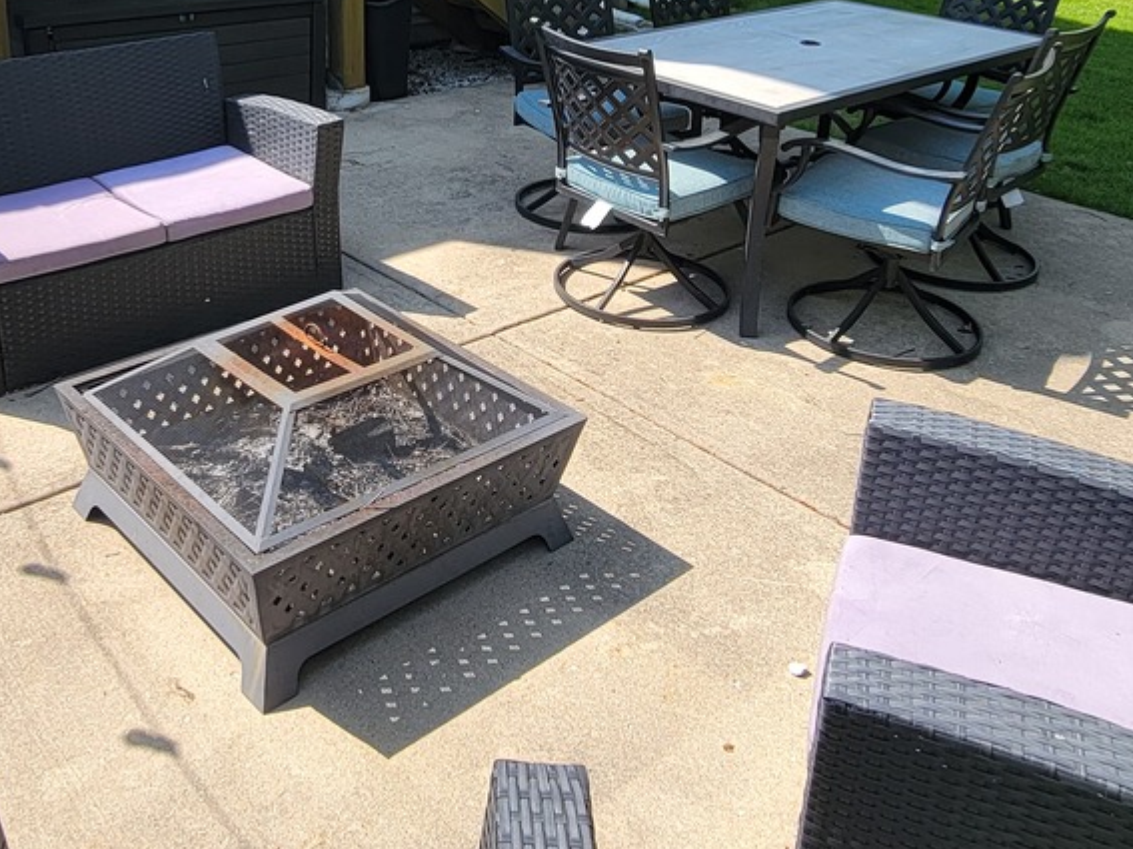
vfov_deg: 40.9
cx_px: 434
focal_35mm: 33
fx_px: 1080
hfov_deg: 54.8
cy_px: 154
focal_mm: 2.2
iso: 50
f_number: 2.2
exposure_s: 1/829
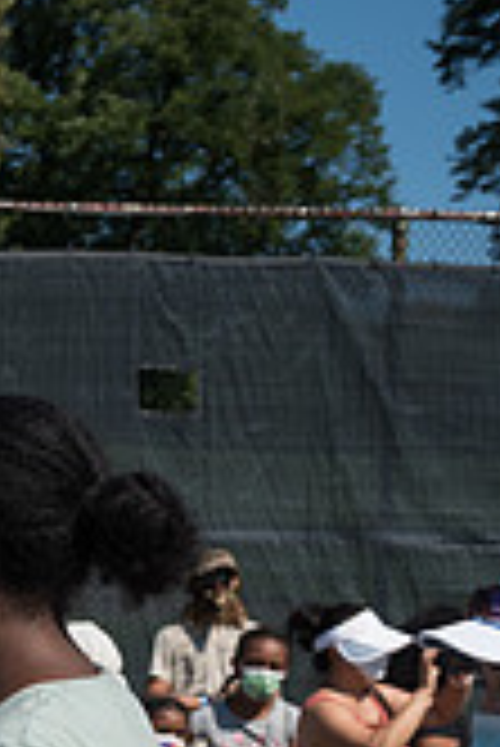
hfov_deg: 10.8
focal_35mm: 112
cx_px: -608
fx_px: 2328
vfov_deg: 17.7
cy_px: 799
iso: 125
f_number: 5.6
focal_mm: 32
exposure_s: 1/1000
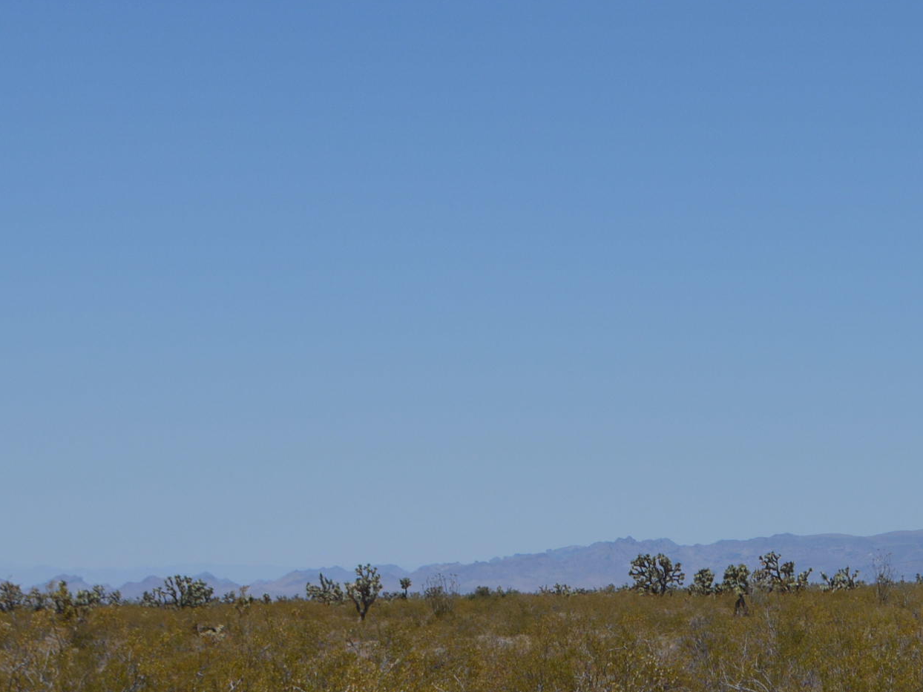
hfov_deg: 15.6
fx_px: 3333
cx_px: 847
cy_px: 472
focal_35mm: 125
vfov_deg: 11.8
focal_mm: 36
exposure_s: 1/2000
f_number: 8
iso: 400
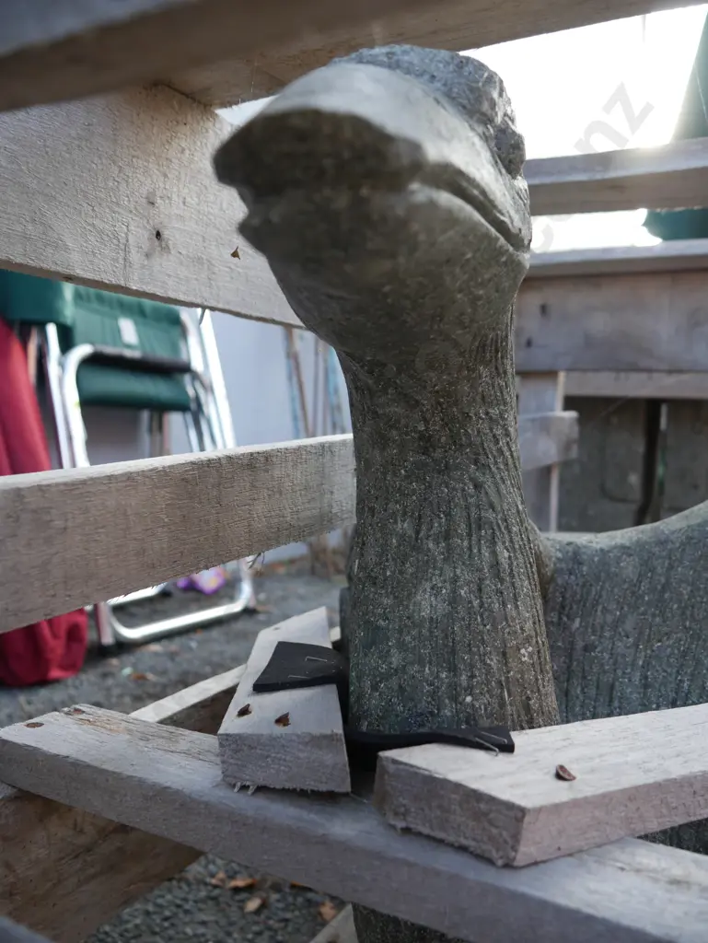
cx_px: 354
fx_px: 763
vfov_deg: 63.4
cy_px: 472
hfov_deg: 49.8
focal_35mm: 28
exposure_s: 1/125
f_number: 4
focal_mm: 14
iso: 200
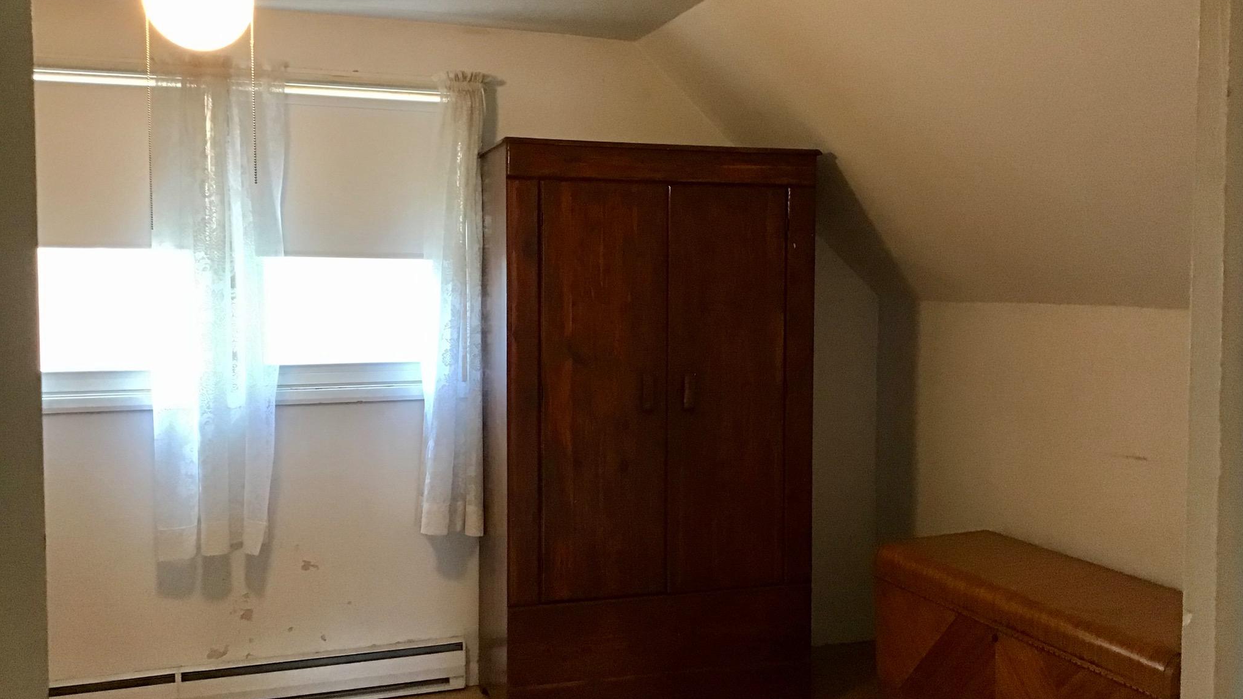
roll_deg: -0.2
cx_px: 623
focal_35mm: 34
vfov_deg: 34.6
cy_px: 342
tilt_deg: -4.3
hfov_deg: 58.0
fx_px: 1121
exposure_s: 1/24
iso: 200
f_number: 2.4
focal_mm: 3.3
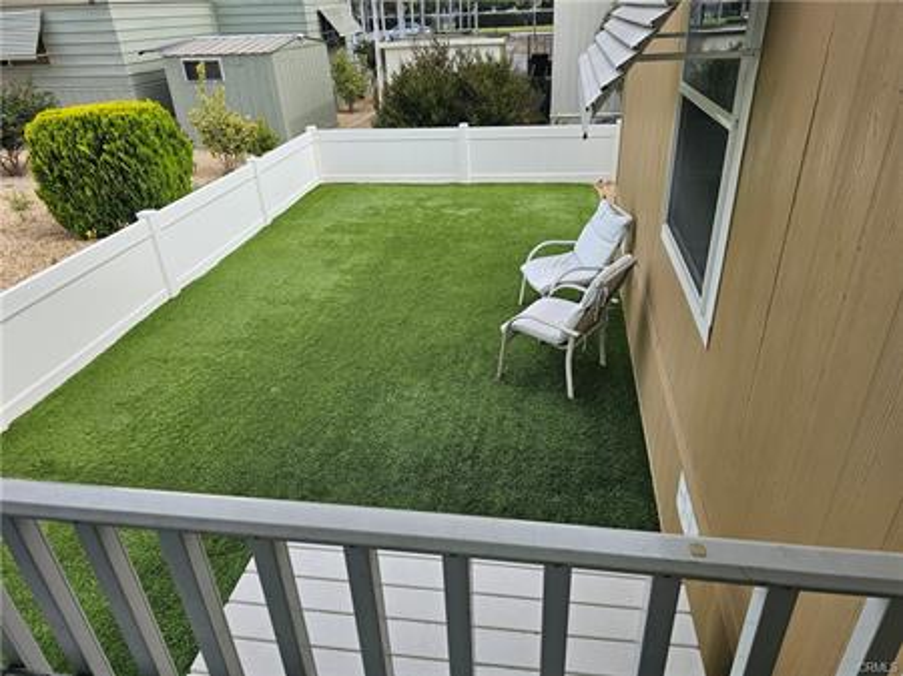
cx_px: 452
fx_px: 600
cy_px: 338
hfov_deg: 74.0
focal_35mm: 23
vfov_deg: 58.8
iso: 20
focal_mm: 6.3
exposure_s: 1/1036
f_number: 1.7
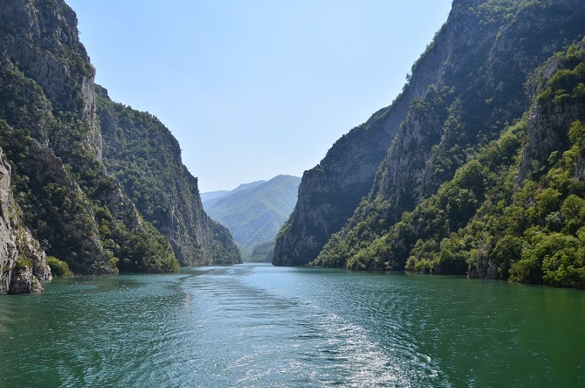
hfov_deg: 65.6
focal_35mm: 28
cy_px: 192
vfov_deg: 46.2
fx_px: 454
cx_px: 290
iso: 200
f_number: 5.6
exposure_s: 1/500
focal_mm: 18
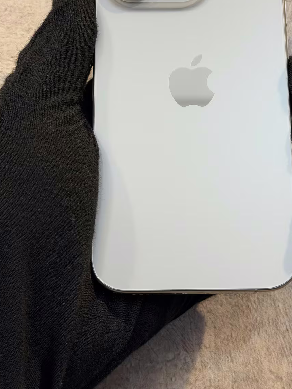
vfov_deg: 28.7
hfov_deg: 21.9
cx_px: 183
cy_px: 123
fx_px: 753
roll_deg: -1.3
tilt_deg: +10.6
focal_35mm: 67
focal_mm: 6.76
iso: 125
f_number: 1.78
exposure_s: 1/50
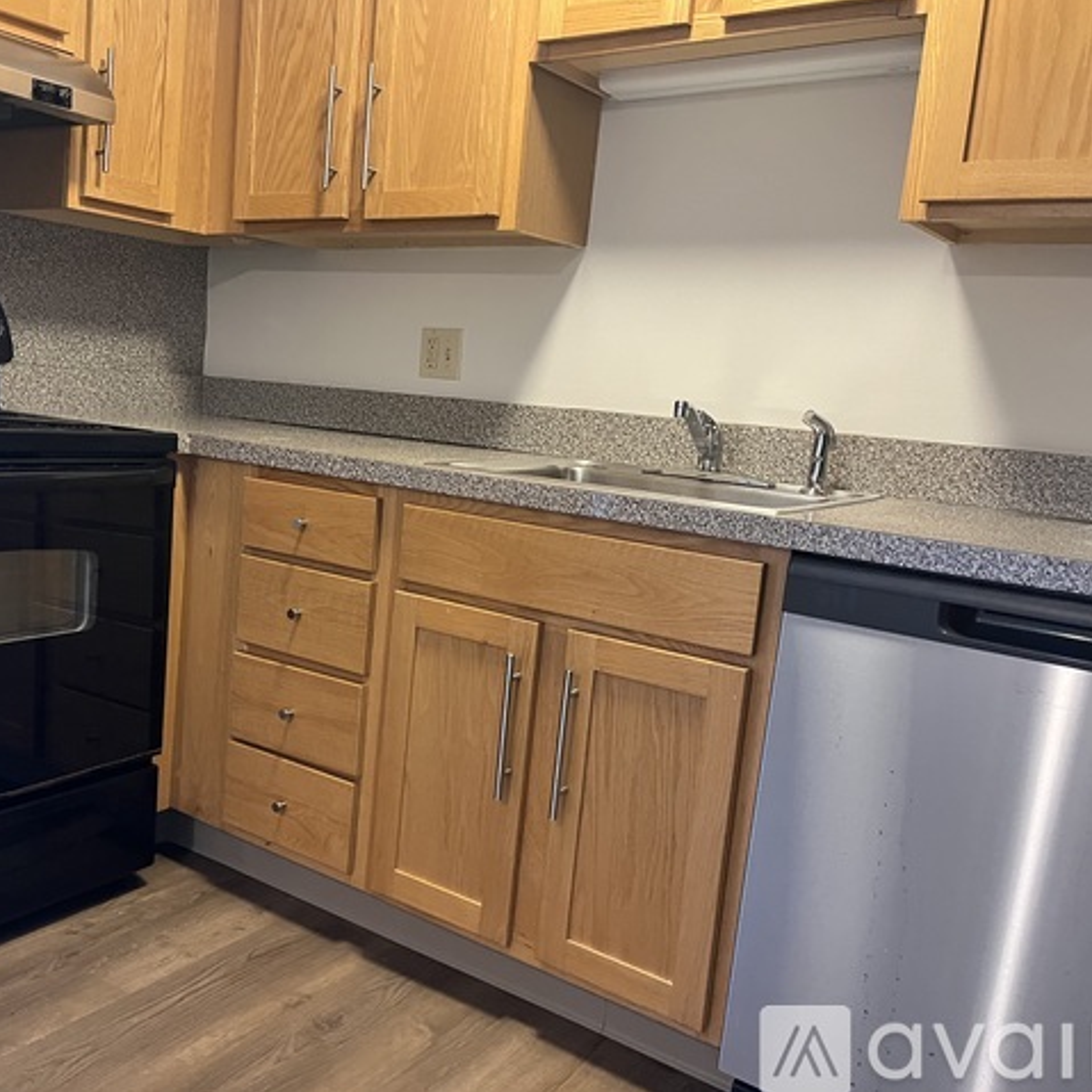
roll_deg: -4.6
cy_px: 527
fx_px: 1142
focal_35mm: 32
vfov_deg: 51.1
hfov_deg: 50.2
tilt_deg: -6.8
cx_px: 368
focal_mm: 5.1
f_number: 1.6
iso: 500
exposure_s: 1/60
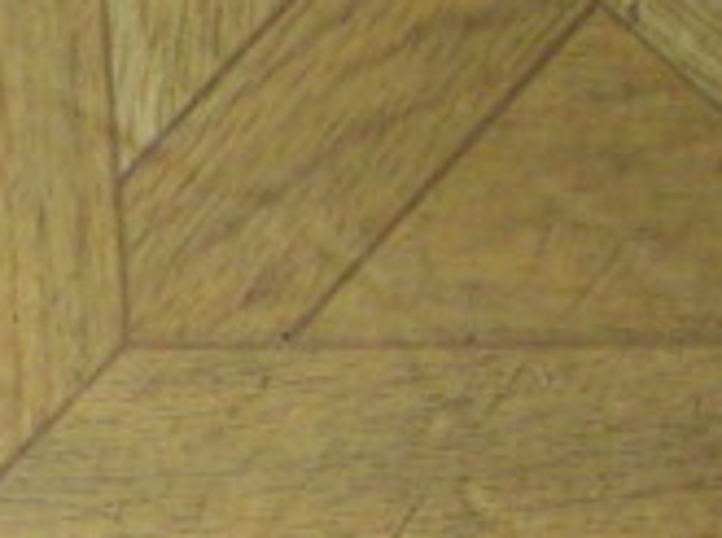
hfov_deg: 9.9
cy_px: 66
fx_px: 3642
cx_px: -1024
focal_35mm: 175
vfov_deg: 8.4
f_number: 2.8
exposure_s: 1/30
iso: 100
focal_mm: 5.6
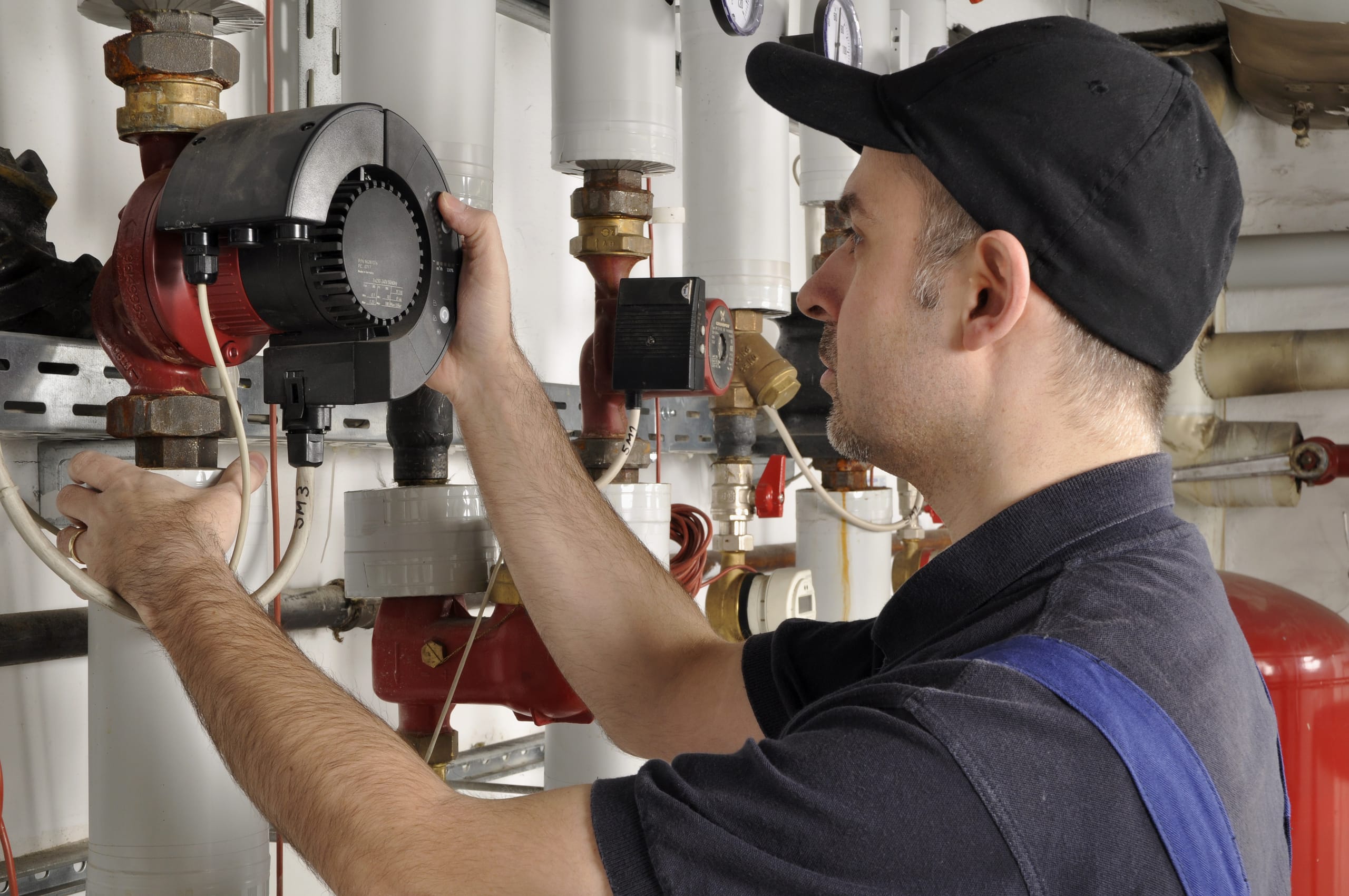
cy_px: 448
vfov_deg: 22.6
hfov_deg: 33.4
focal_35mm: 60
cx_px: 674
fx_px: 2245
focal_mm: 40
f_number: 13
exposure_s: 1/60
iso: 200
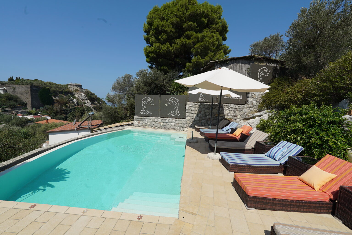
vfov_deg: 72.1
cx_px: 176
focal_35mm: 16
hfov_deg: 94.9
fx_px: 161
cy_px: 118
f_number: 13
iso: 100
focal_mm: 16.5
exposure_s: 1/200
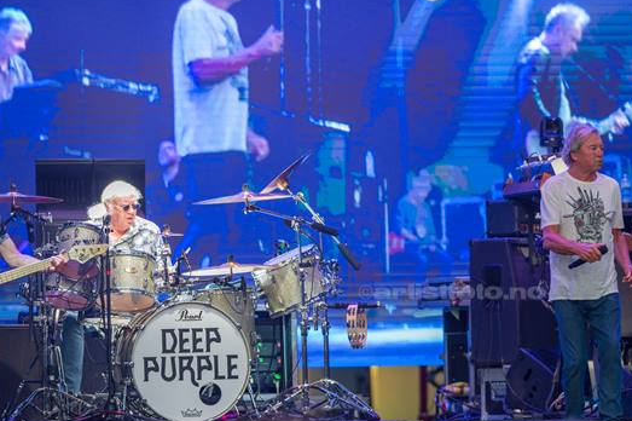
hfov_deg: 5.0
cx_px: 367
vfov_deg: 3.3
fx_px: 7246
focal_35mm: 413
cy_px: 204
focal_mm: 300
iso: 1000
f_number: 2.8
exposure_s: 1/1250
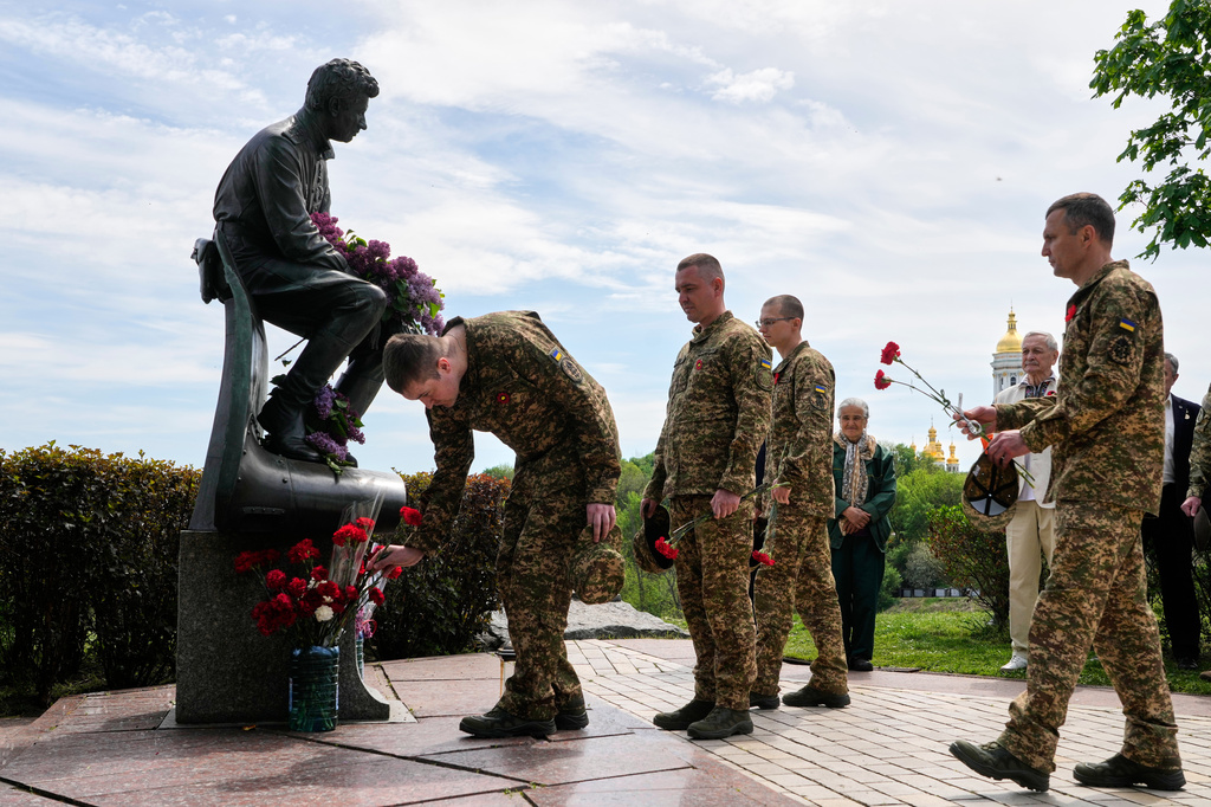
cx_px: 606
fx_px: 1513
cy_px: 404
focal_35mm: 45
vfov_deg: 29.8
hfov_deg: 43.6
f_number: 8
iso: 250
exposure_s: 1/1000
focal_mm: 45
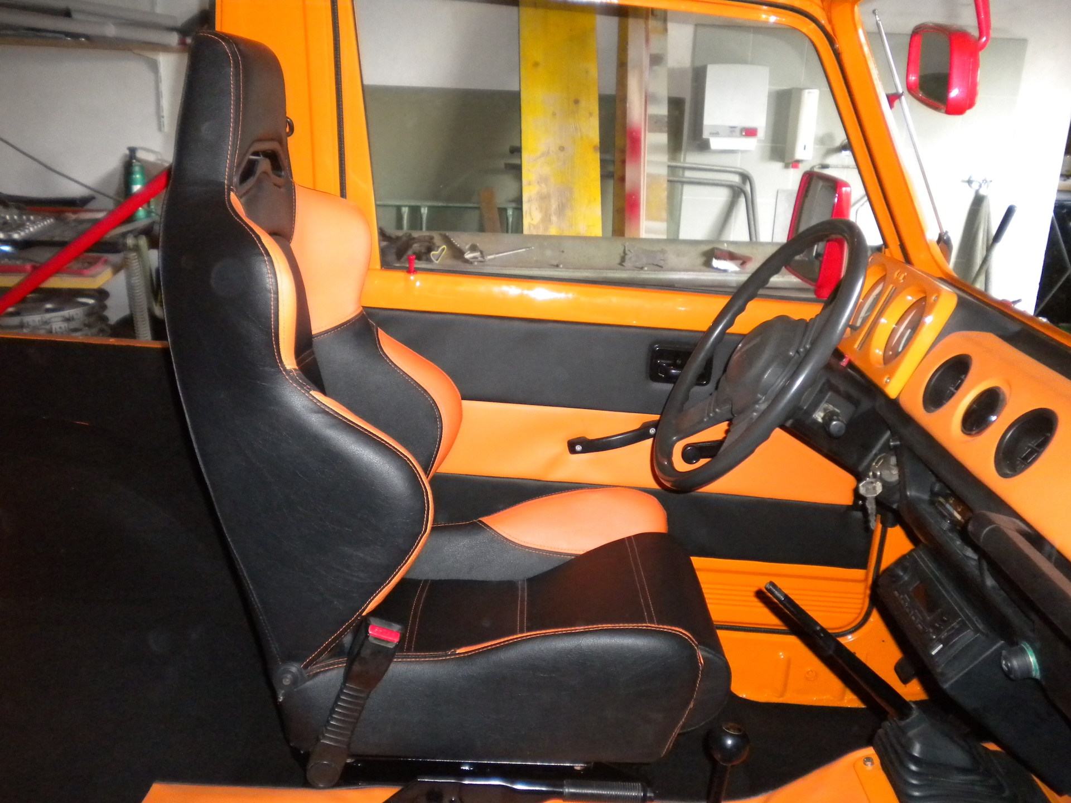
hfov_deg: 52.6
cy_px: 402
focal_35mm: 35
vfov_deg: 40.7
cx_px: 536
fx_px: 1083
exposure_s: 1/30
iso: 400
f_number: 3.1
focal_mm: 6.3
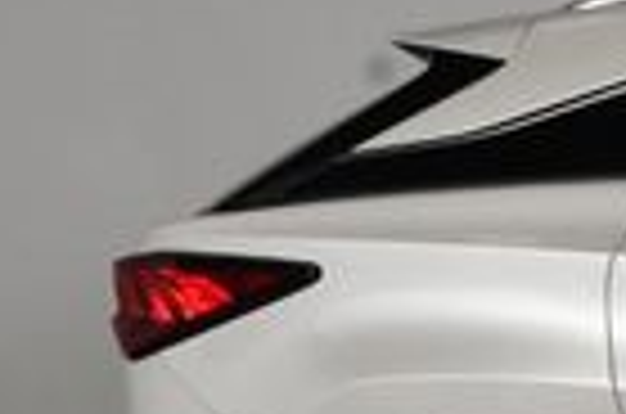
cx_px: 1365
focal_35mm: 152
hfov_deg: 11.7
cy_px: 500
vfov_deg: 8.9
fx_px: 2637
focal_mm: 22
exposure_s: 1/160
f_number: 11
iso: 100
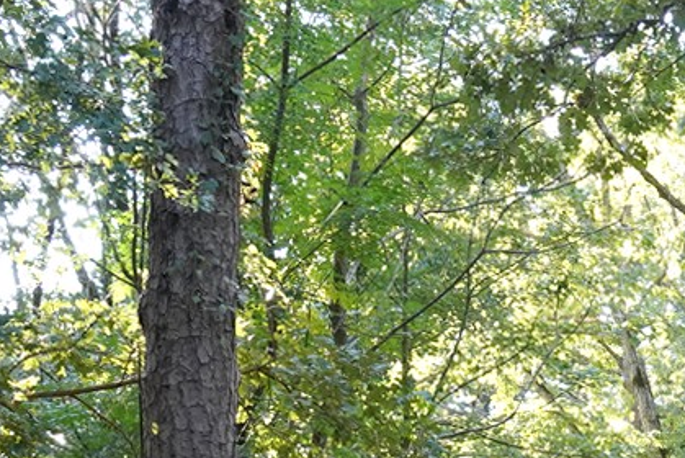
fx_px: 3180
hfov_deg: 11.7
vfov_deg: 7.7
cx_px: 1069
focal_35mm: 167
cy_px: 1053
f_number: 9
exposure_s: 1/100
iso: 1600
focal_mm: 35
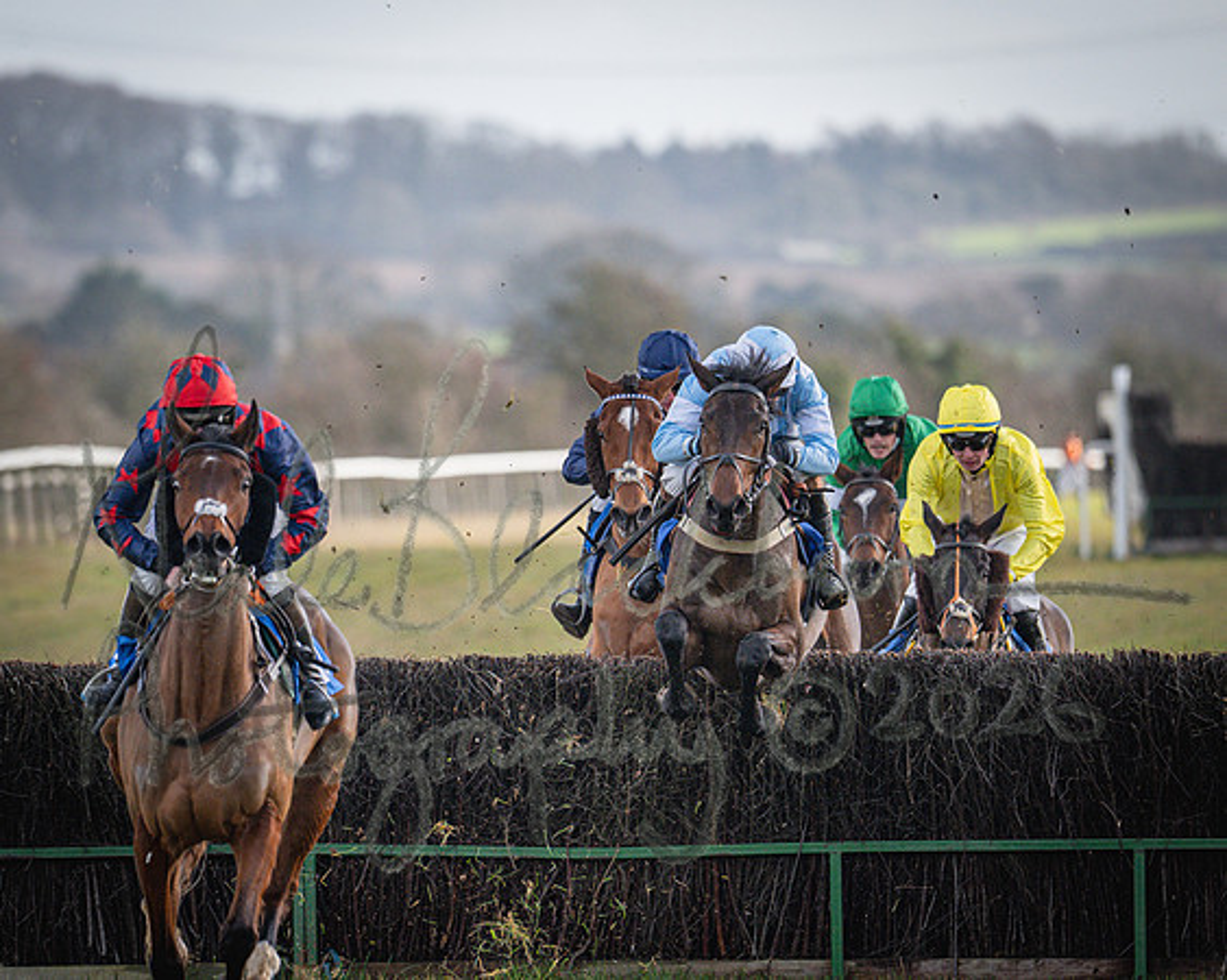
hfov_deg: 2.9
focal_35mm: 676
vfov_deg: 2.3
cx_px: 538
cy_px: 490
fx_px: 24541
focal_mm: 400
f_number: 5
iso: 800
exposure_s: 1/2000
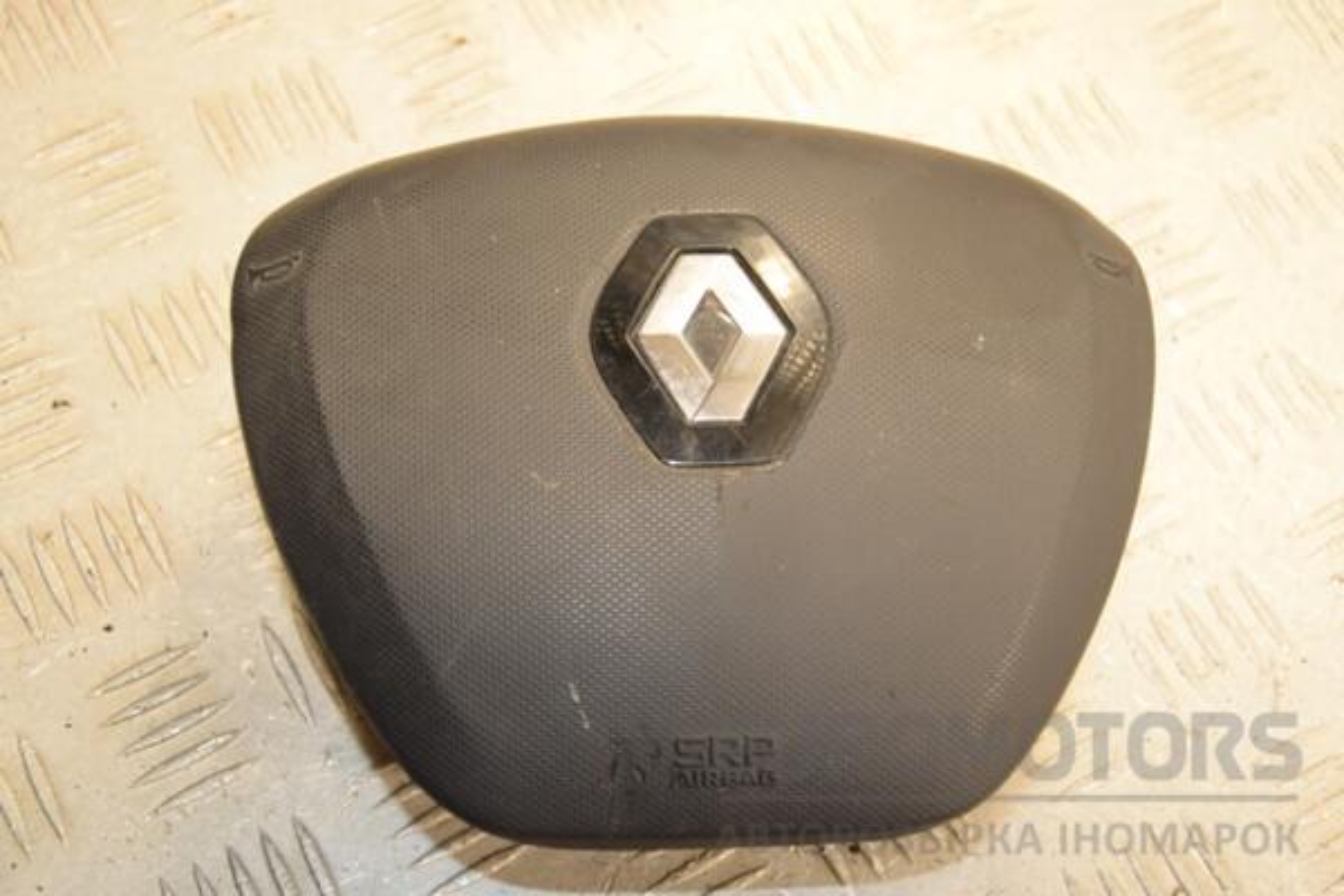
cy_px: 448
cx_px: 672
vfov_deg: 21.6
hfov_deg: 31.9
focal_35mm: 63
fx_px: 2352
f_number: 4.8
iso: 800
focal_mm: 42
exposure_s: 1/160
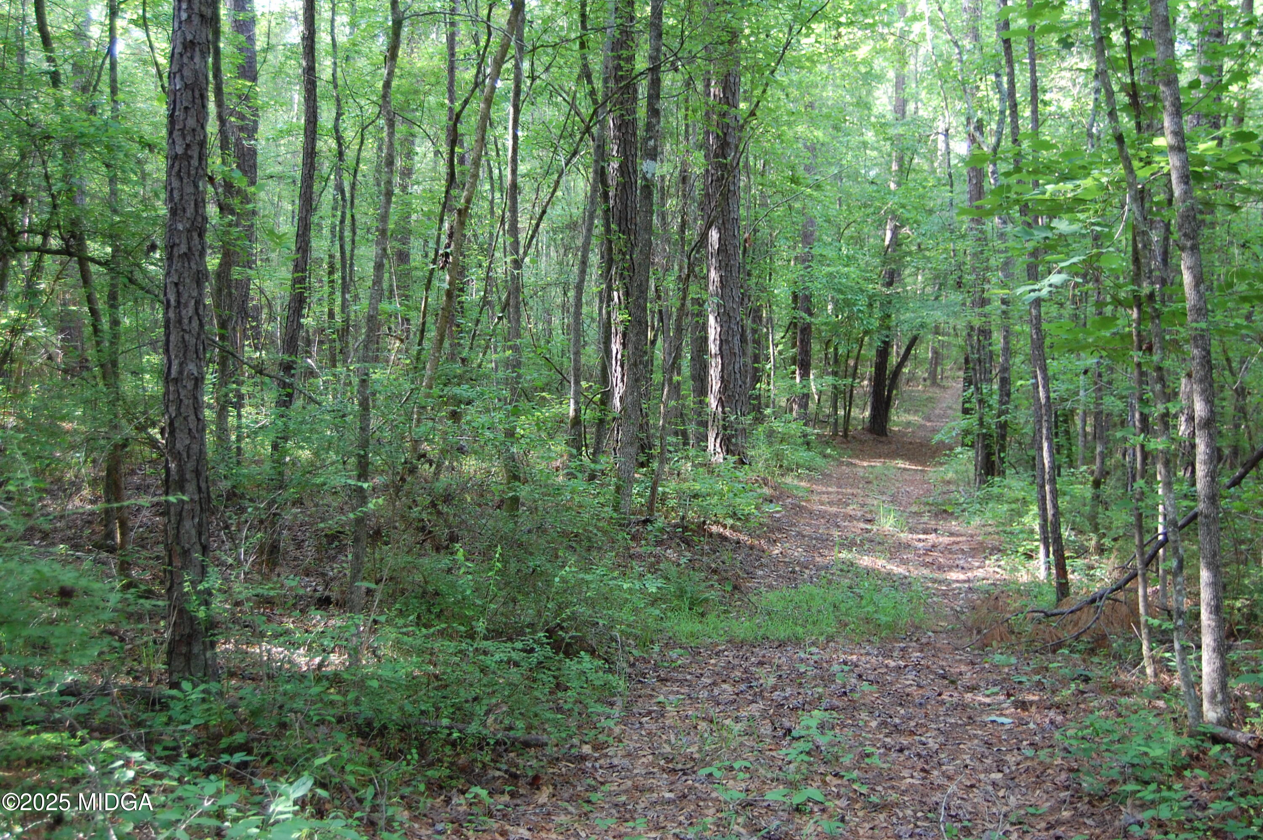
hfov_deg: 46.4
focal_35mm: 42
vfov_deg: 31.8
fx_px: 1472
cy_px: 420
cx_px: 632
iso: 500
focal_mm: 28
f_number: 4.2
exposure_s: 1/30
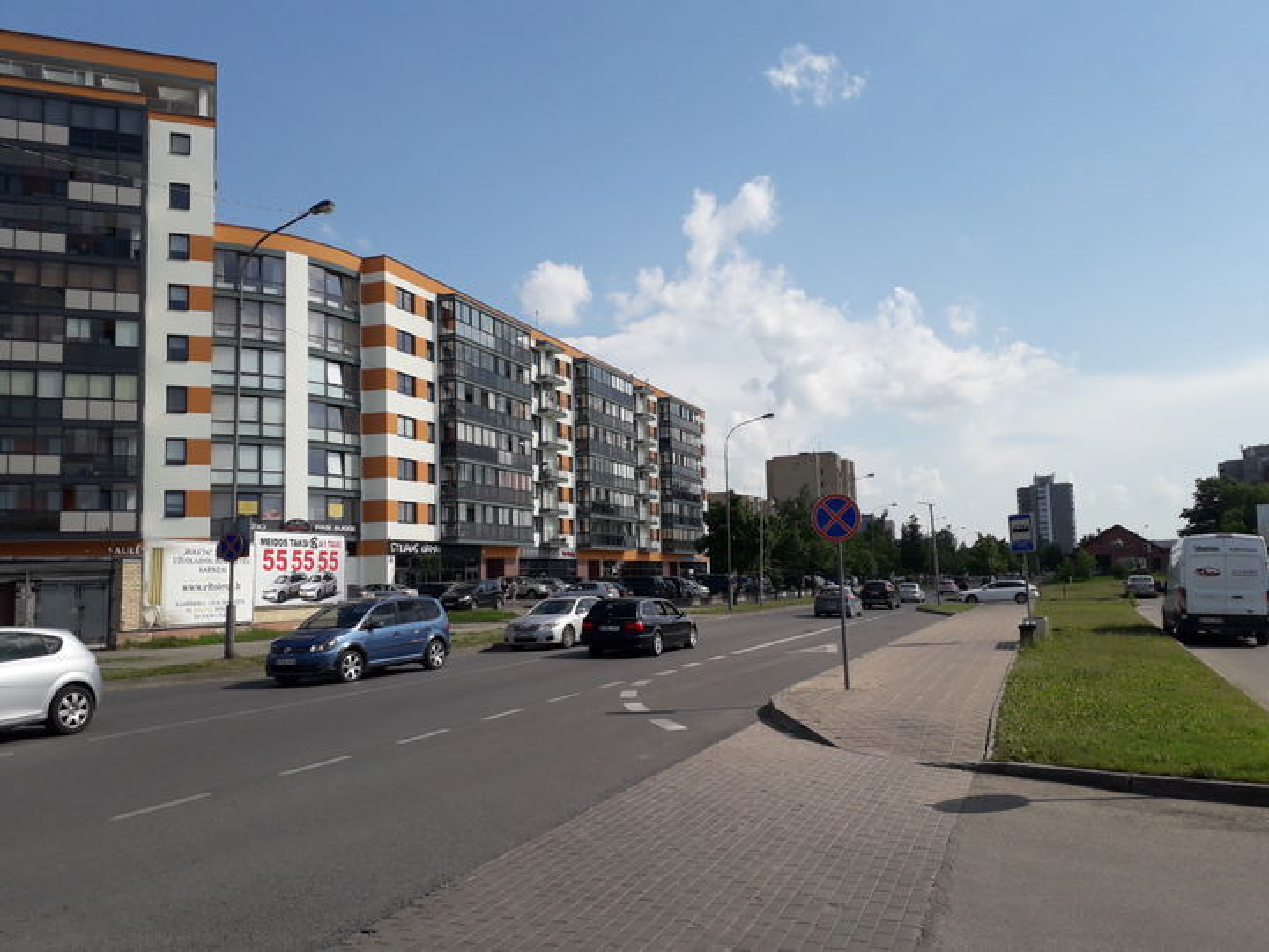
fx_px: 990
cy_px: 476
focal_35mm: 27
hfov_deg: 65.3
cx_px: 634
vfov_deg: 51.4
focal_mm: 3.6
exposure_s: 1/2278
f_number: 1.9
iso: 40
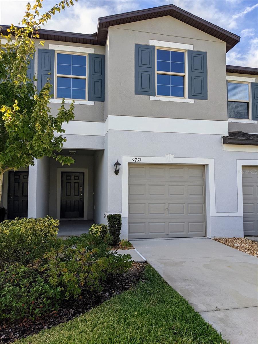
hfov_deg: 51.4
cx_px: 129
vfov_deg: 65.3
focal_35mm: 27
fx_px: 268
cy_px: 172
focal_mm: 4.38
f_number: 1.73
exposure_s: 1/2924
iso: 59
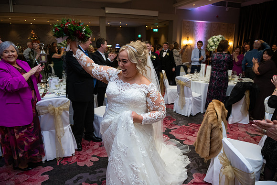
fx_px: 185
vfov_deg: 53.2
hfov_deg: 73.7
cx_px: 138
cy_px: 92
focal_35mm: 24
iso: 800
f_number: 3.5
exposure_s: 1/160
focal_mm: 24
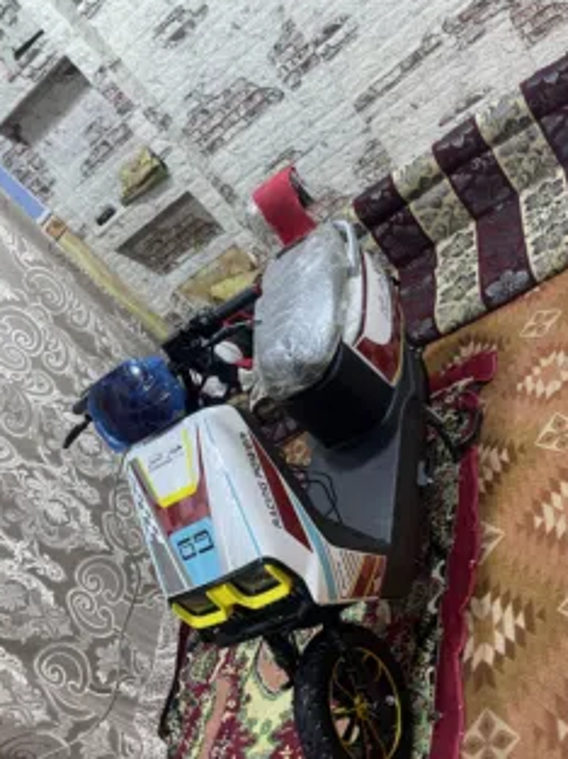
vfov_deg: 56.7
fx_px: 702
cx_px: 337
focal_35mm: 32
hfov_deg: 43.9
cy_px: 429
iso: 125
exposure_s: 1/50
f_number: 1.6
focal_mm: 5.1
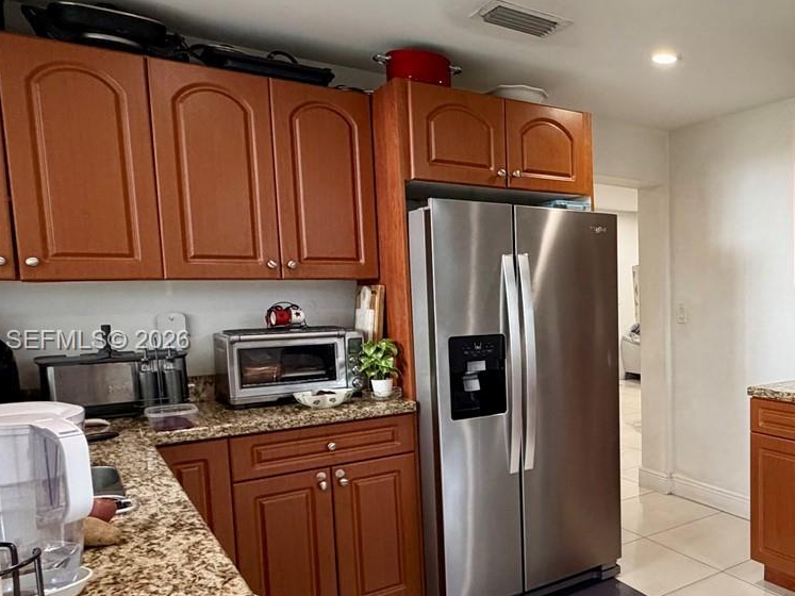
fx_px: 689
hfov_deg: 52.9
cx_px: 710
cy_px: 342
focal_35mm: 30
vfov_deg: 46.6
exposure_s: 1/60
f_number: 2.2
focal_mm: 2.22
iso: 250
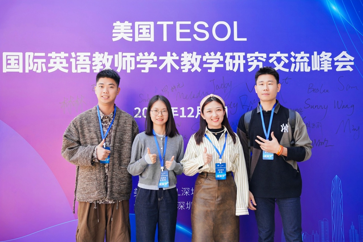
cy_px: 121
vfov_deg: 33.0
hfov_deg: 47.9
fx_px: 408
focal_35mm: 40
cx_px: 182
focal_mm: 40.5
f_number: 4
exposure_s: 1/161
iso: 250
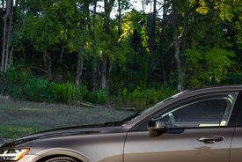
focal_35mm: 79
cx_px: 211
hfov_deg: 25.0
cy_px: 149
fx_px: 532
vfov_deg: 17.0
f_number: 5
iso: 800
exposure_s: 1/1000
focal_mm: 34
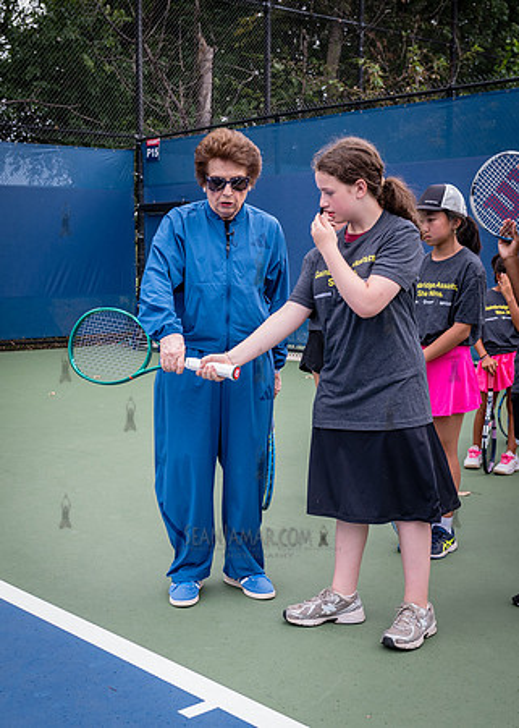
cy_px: 415
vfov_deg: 39.6
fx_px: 1007
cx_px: 225
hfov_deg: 28.9
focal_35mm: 49
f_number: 4.5
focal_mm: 29
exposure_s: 1/500
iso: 400
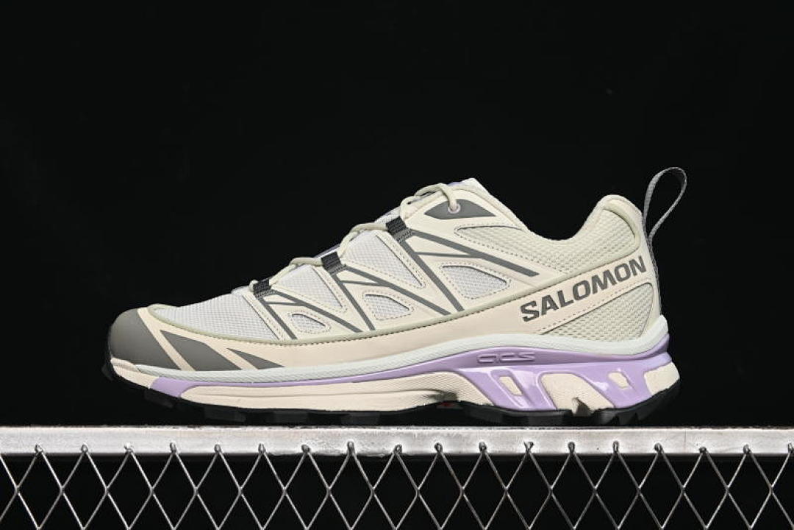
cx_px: 397
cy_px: 265
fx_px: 1654
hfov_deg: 27.0
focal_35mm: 75
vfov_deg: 18.2
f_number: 6.3
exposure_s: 1/60
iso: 160
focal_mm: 50
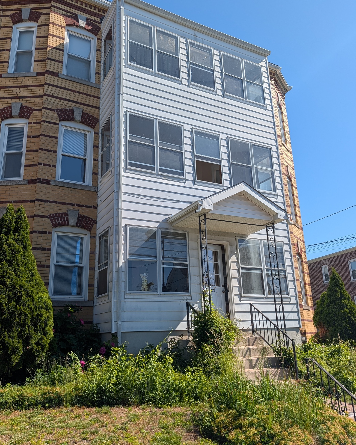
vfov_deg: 62.2
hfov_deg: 51.5
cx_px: 164
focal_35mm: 28
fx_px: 369
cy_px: 219
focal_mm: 6.9
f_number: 1.68
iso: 20
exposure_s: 1/974
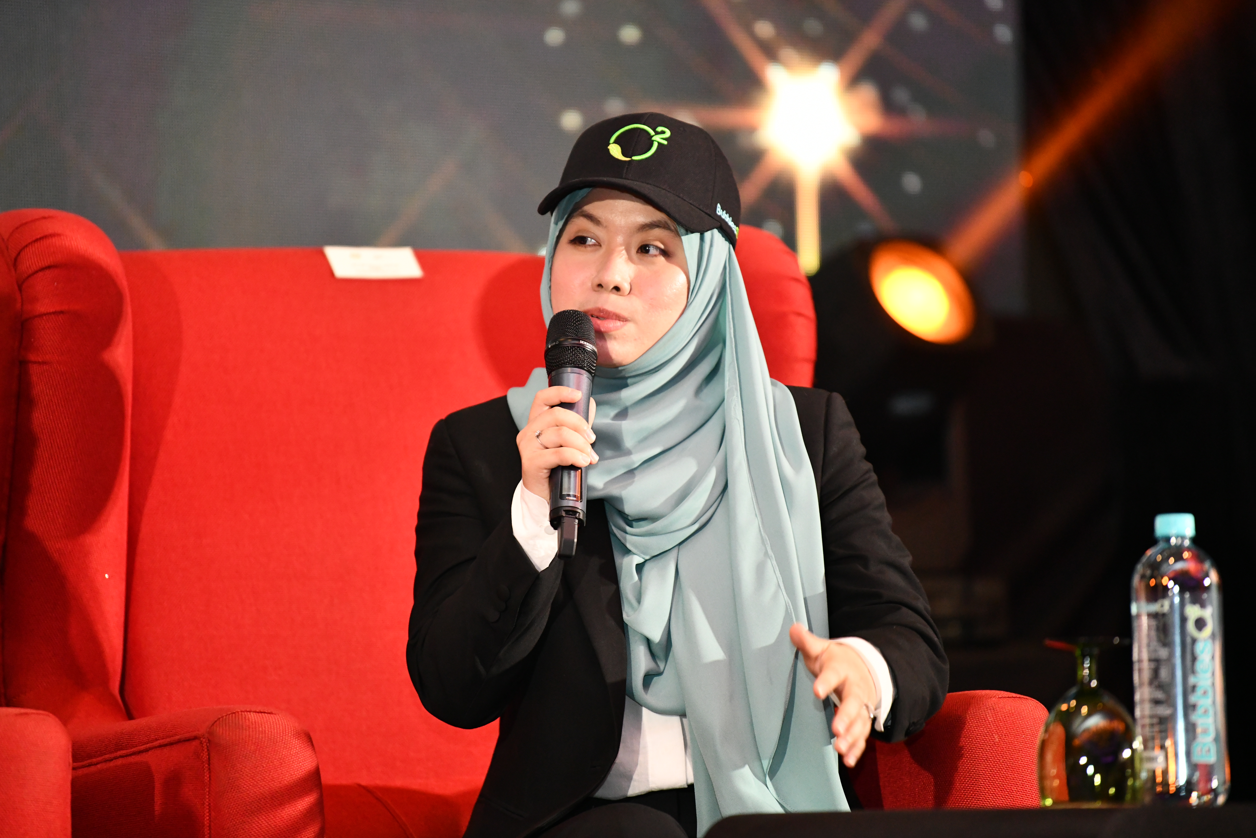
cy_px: 419
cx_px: 628
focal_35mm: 200
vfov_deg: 6.9
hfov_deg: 10.3
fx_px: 6977
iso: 4000
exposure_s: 1/250
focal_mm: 200
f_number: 2.8
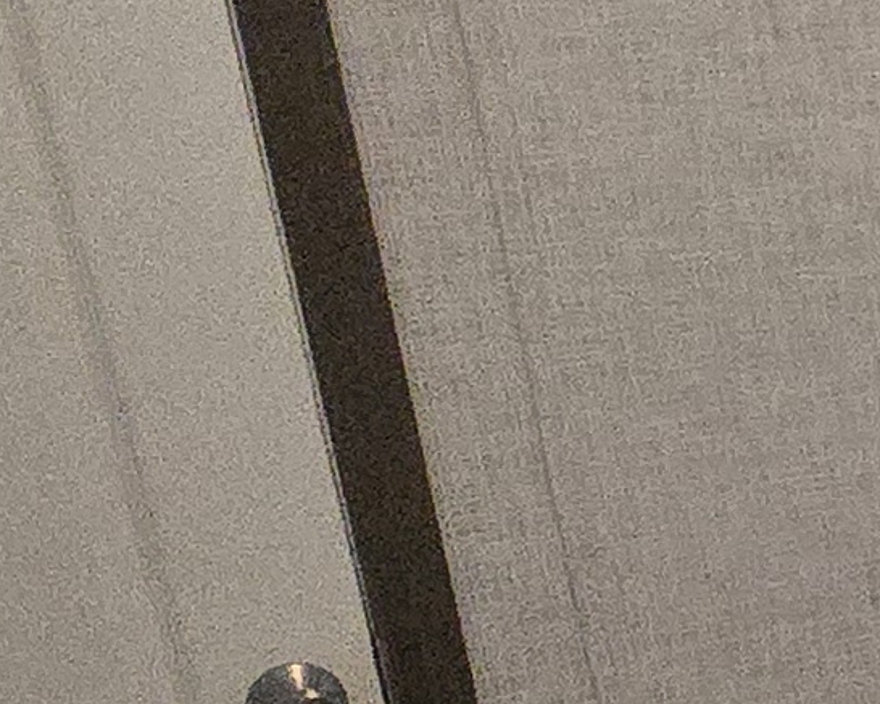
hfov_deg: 13.7
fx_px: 2423
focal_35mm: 93
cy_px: 789
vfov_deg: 16.0
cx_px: 2195
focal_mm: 2.2
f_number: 2.2
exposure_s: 1/60
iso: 1250
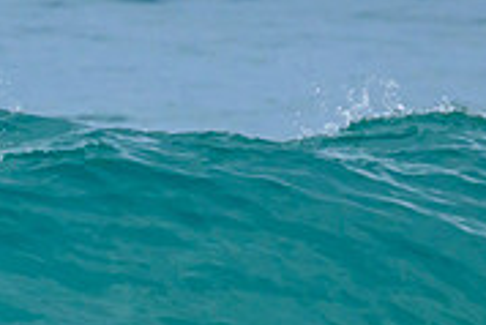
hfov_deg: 0.7
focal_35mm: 3048
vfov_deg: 0.5
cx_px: -1
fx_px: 41180
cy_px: 388
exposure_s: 1/2000
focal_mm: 680
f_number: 11
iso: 1100
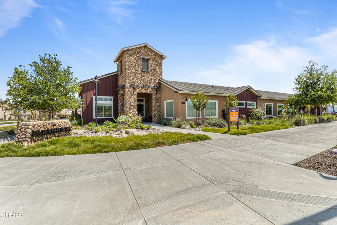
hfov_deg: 93.3
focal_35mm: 17
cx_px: 168
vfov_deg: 70.5
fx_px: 159
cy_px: 112
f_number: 14
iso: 160
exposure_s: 1/80
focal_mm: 17
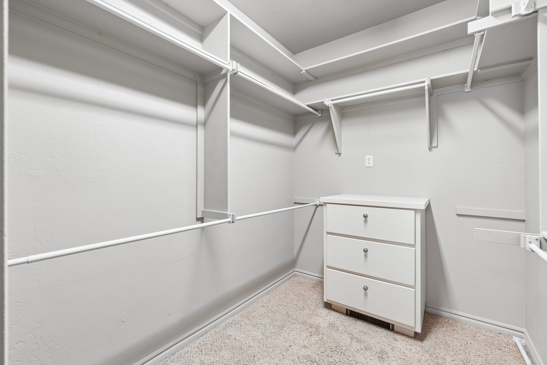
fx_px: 228
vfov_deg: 77.3
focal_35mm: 15
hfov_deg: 100.4
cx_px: 274
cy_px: 182
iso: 200
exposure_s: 1/13
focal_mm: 10
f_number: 6.3
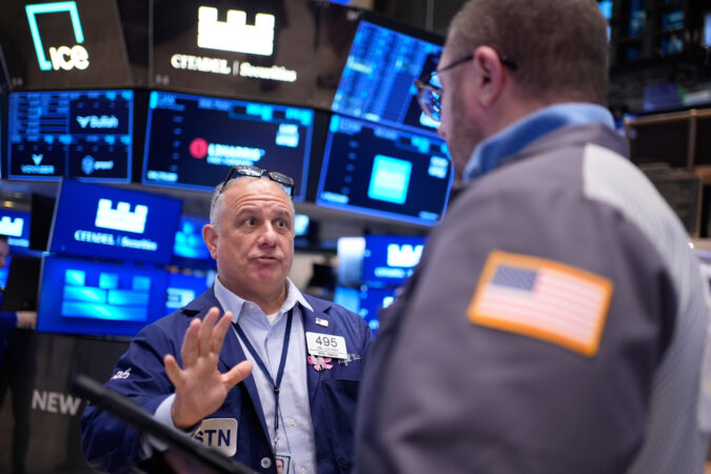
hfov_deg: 54.4
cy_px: 237
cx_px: 356
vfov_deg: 37.9
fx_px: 691
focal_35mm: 35
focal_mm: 35
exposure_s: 1/200
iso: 1250
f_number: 1.8
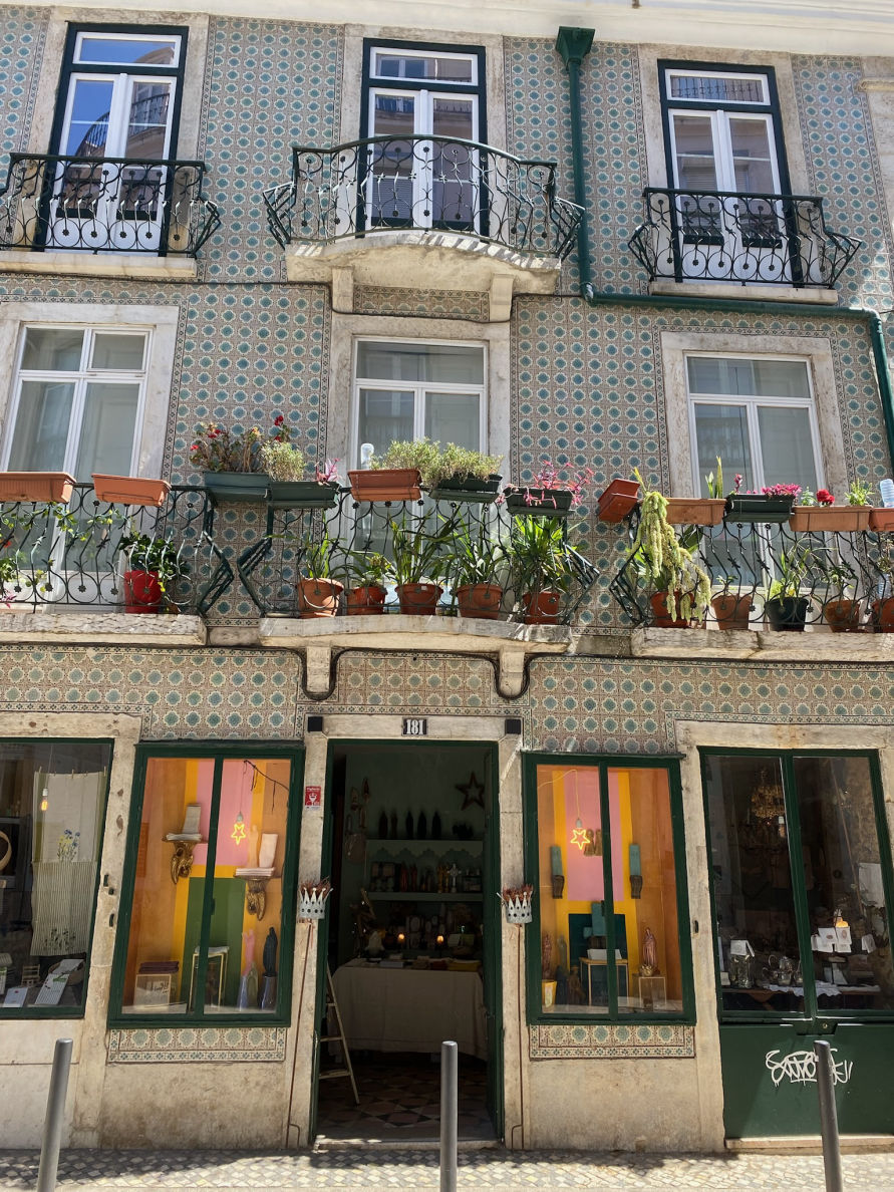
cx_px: 447
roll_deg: -1.2
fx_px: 895
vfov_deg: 67.3
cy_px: 596
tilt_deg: +19.3
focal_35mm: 26
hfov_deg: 53.1
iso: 32
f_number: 1.8
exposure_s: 1/504
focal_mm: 4.25
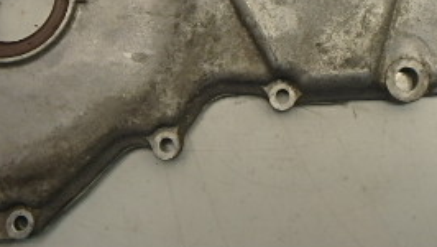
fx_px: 638
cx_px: 310
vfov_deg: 20.1
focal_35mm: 55
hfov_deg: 37.2
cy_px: -71
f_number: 3.5
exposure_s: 1/60
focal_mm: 3.7
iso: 160
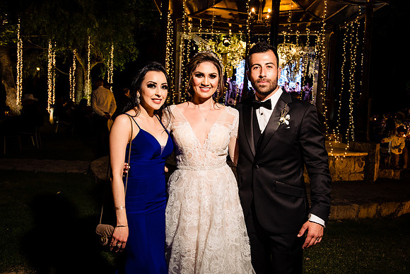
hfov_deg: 50.7
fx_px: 433
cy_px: 137
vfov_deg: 35.1
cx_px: 205
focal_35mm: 38
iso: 1600
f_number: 7.1
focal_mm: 38
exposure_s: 1/50
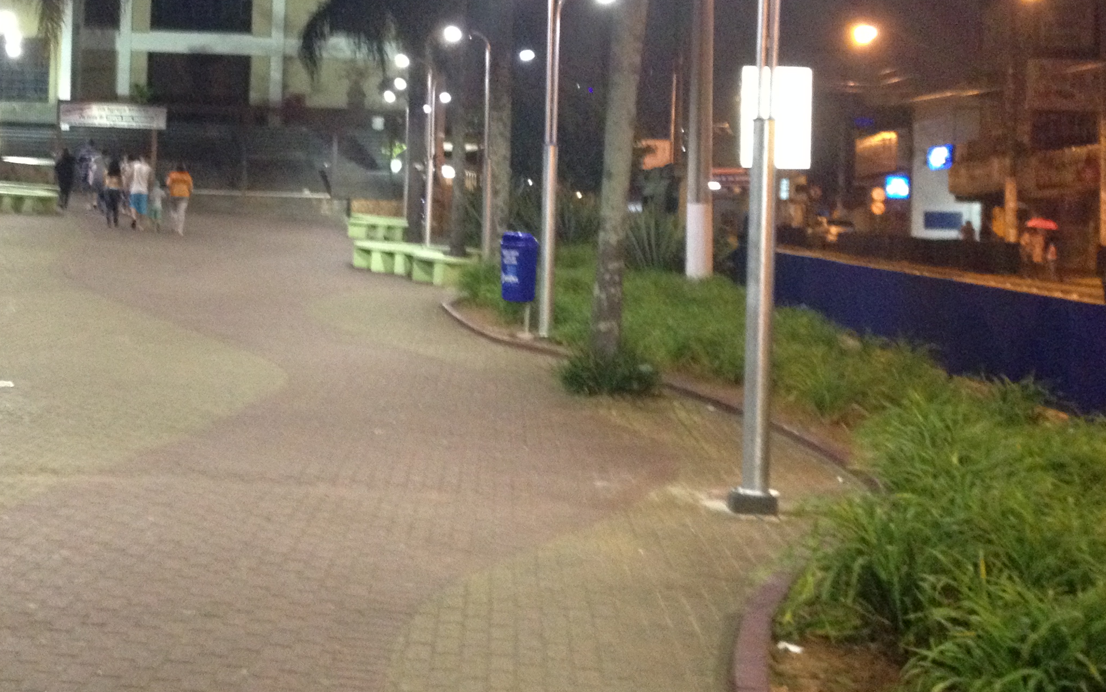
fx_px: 1779
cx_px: 357
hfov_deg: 34.2
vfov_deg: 21.8
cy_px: 161
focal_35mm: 59
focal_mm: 4.28
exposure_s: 1/20
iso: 400
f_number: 2.4
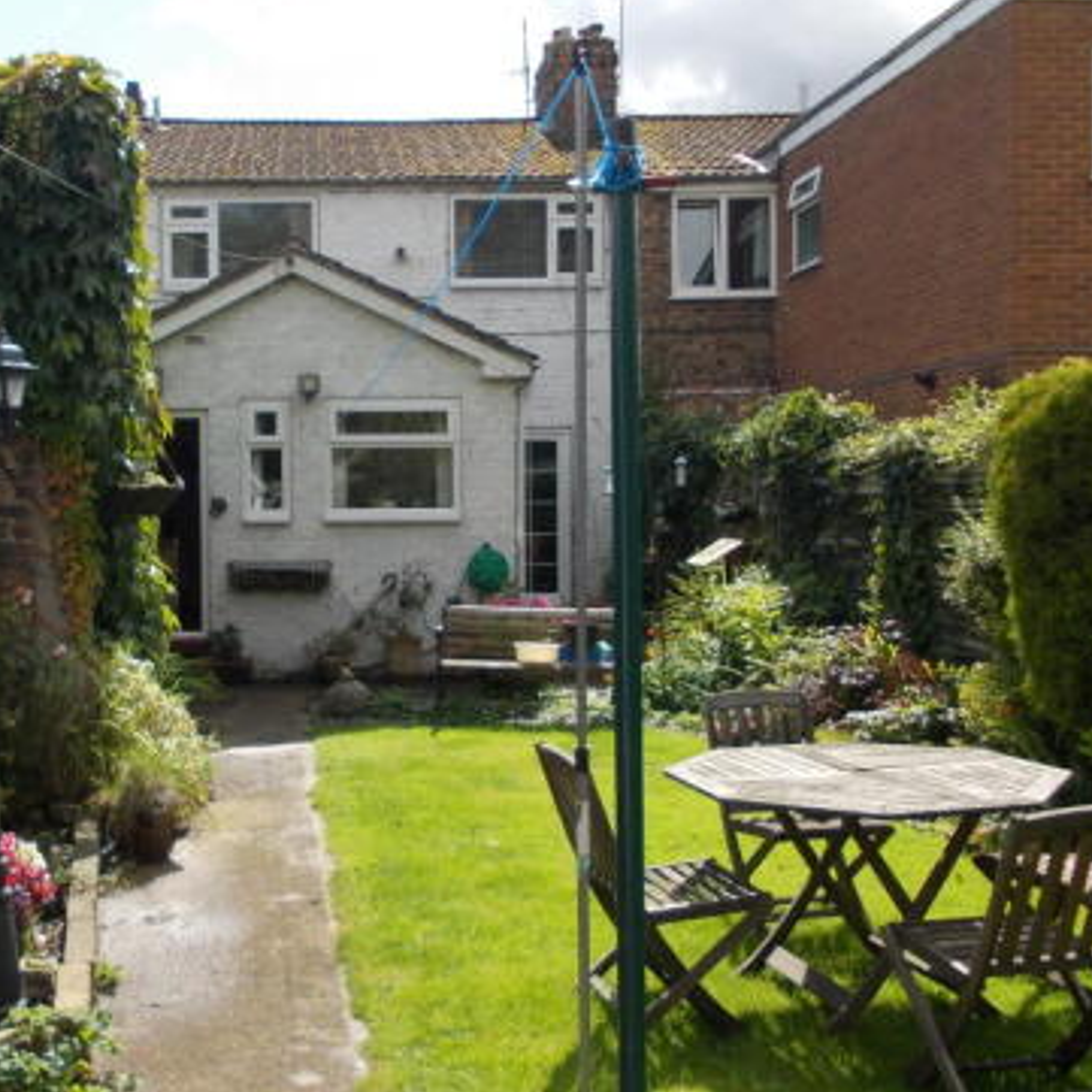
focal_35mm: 40
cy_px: 594
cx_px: 316
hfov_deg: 41.0
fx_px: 1428
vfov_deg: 41.8
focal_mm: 4
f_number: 5.4
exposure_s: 1/200
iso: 80
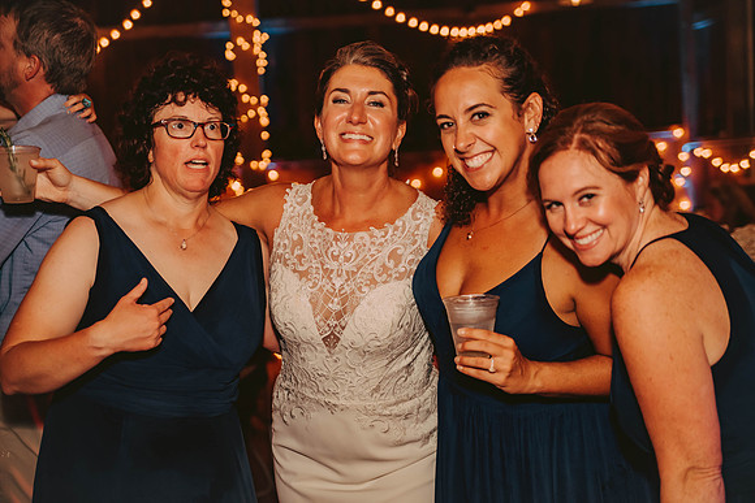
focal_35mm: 60
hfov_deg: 33.4
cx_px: 378
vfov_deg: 22.6
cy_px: 252
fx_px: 1259
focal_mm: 60
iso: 1000
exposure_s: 1/160
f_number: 2.8
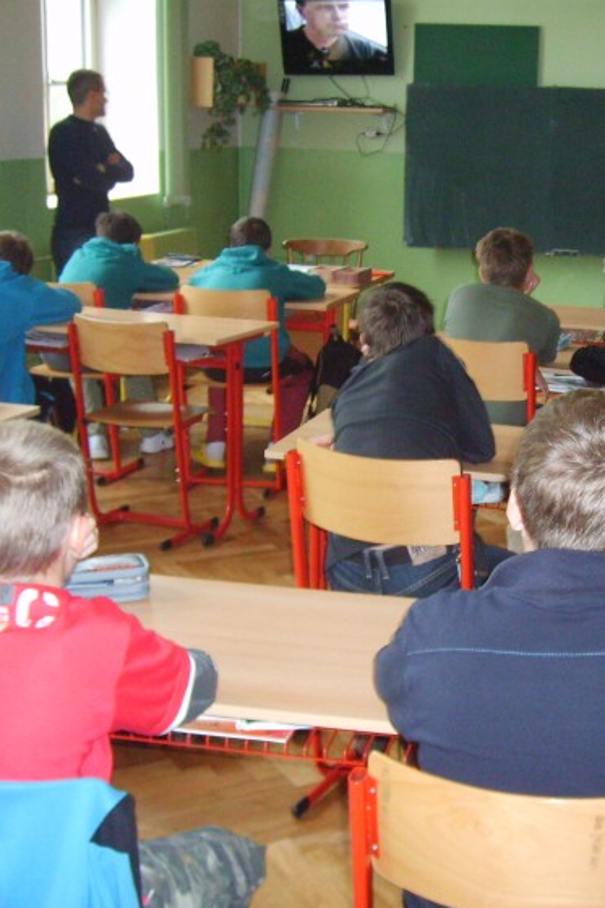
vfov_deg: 38.2
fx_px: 1312
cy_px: 480
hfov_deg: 25.5
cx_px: 495
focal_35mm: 52
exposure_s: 1/45
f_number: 2.8
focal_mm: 5.8
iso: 253
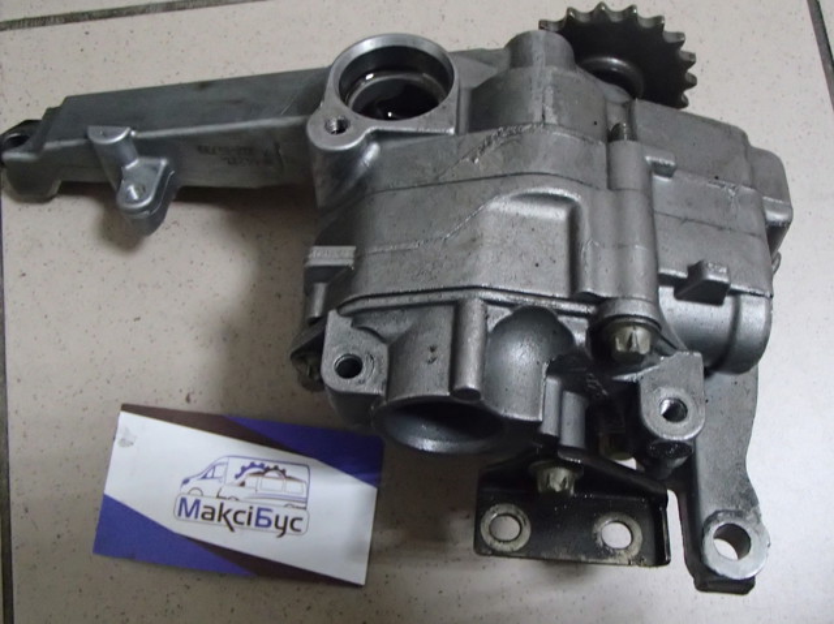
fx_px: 891
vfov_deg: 38.6
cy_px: 312
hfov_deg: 50.2
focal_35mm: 37
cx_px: 417
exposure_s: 1/20
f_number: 4.7
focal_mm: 6.64
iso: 1600
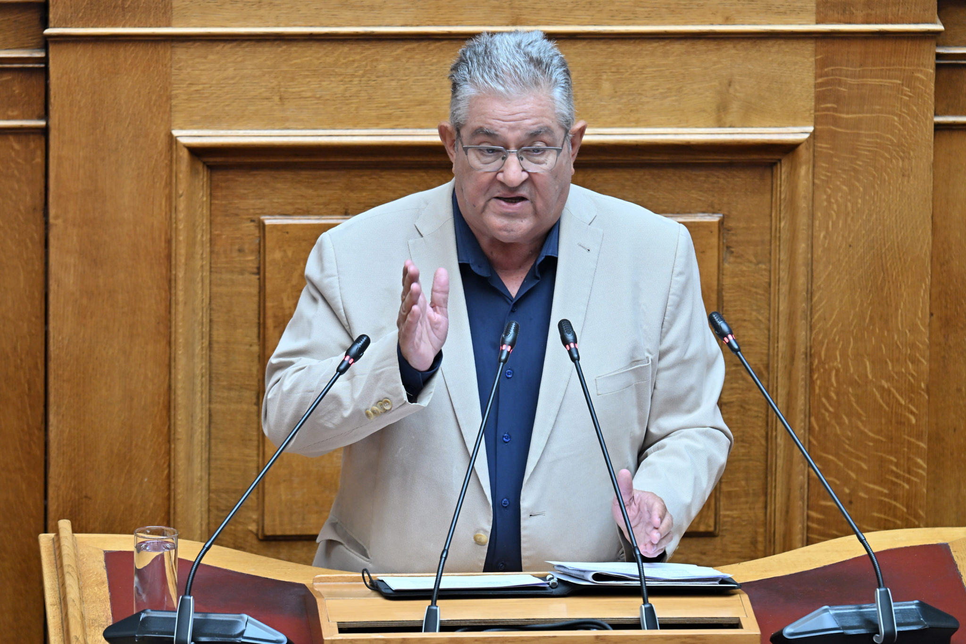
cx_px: 483
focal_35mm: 420
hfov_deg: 4.9
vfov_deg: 3.3
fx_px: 11268
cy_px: 322
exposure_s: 1/200
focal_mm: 420
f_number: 6
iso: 1800
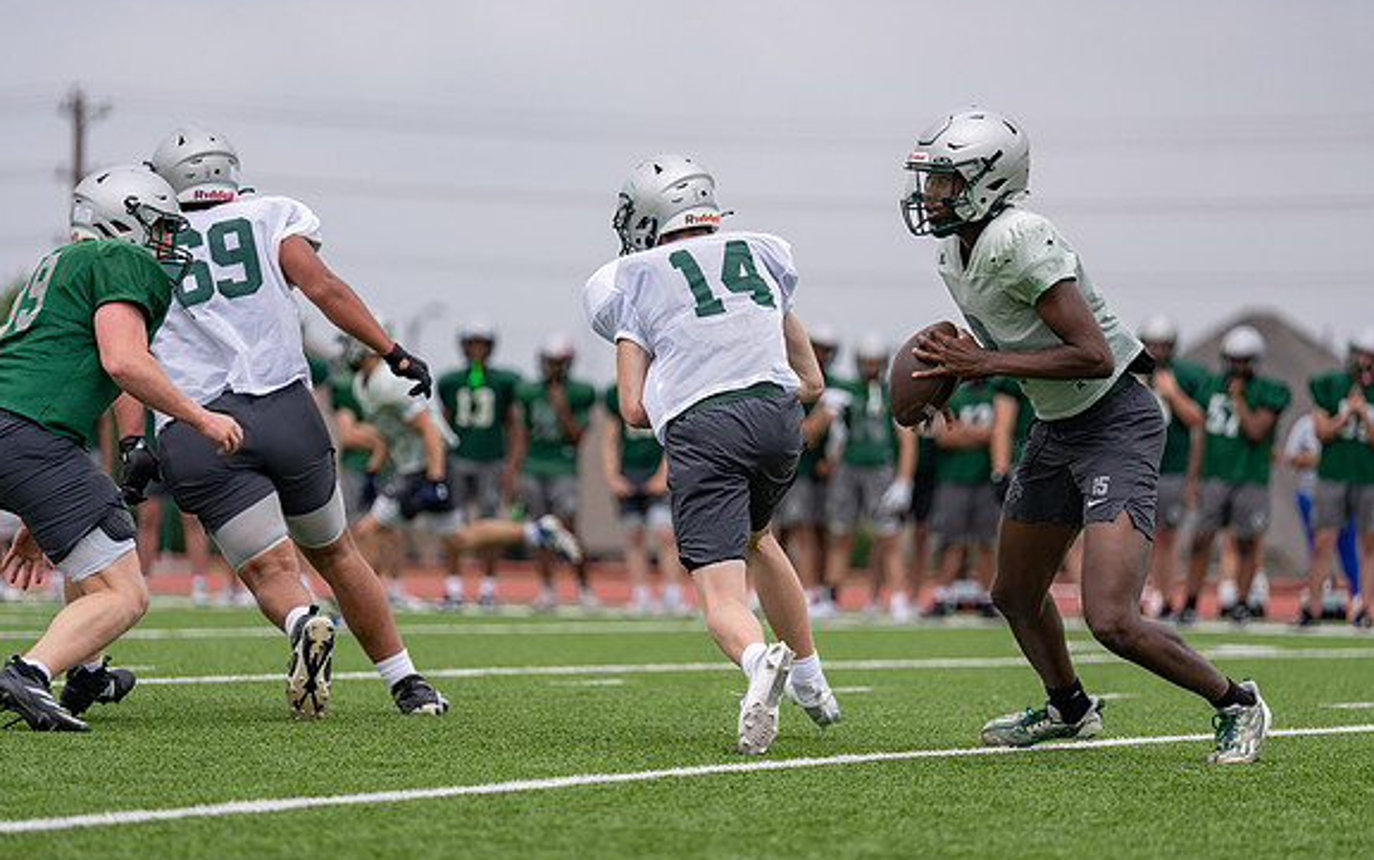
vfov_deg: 6.7
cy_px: 434
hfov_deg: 10.7
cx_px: 688
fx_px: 7304
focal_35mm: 195
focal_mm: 175
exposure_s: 1/2500
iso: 160
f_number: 2.8
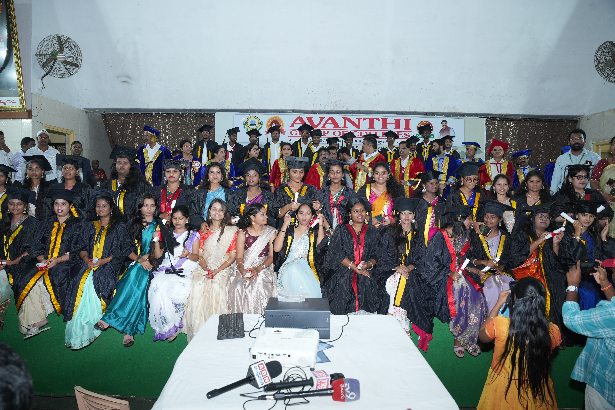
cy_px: 205
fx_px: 545
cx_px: 308
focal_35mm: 32
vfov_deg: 41.2
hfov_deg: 58.9
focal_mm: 31.9
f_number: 5.6
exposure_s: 1/125
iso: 1000
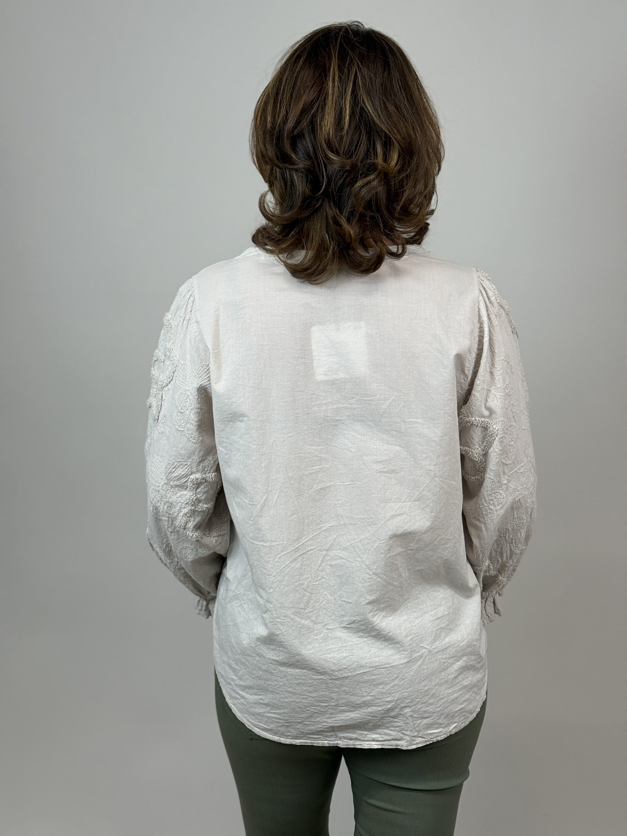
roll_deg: +1.1
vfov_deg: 39.7
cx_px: 314
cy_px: 418
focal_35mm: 48
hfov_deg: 30.3
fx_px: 1159
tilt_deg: -8.4
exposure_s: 1/100
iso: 64
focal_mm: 6.76
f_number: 1.78
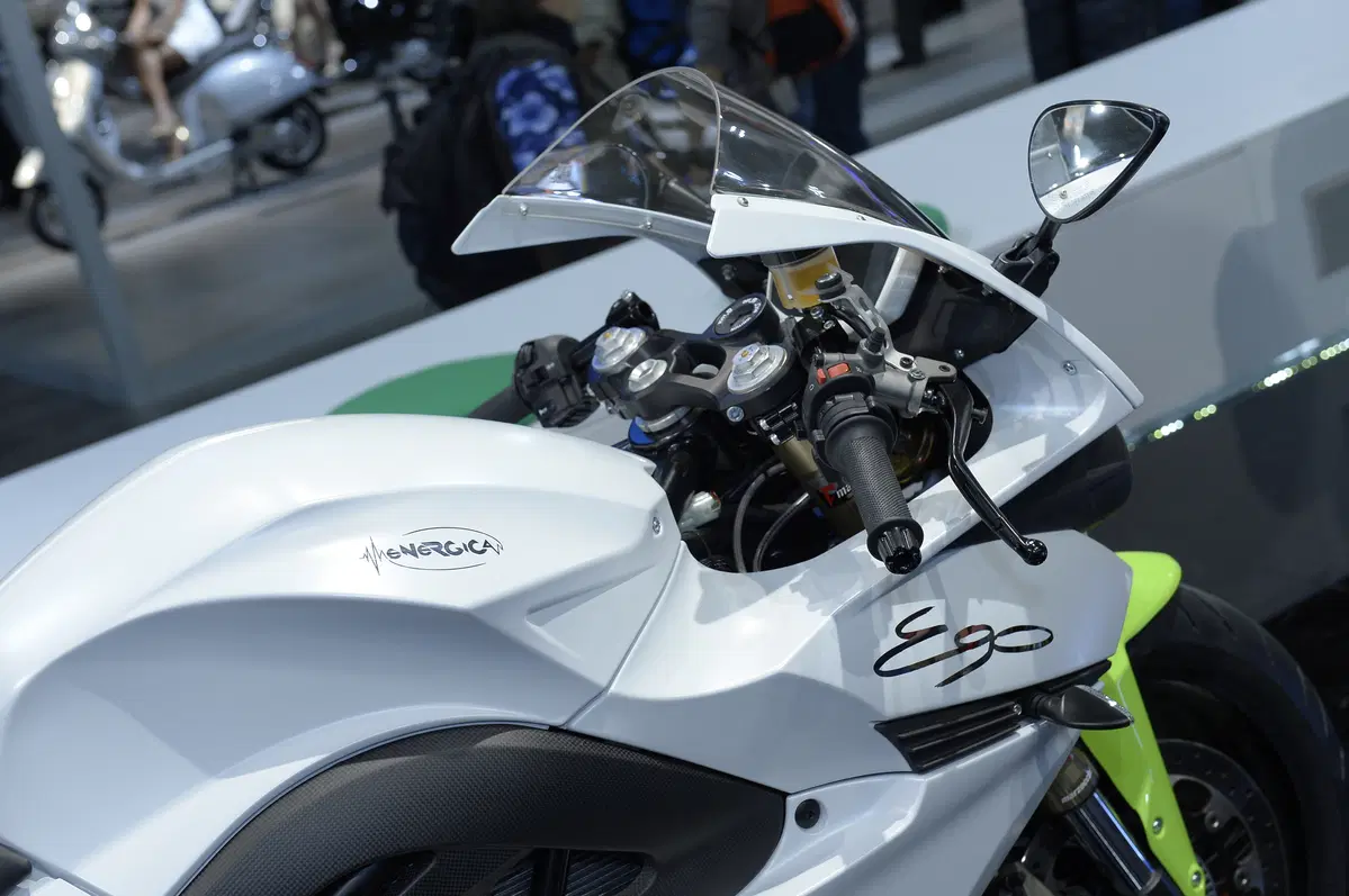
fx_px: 2321
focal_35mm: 62
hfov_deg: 32.4
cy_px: 448
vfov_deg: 21.9
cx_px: 674
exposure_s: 1/100
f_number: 6.3
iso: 1000
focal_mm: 62
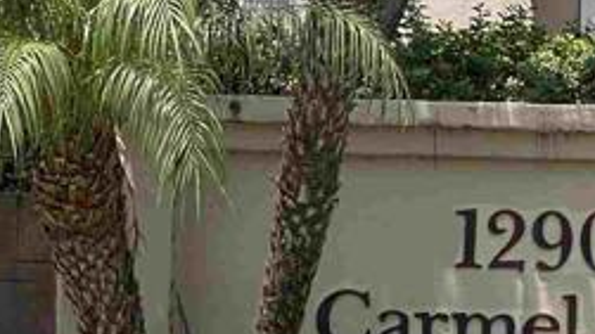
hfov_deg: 7.6
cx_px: 244
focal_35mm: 285
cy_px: 133
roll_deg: -2.0
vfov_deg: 4.3
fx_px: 4495
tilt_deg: +1.5
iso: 20
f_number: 2.2
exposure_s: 1/694
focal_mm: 7.5
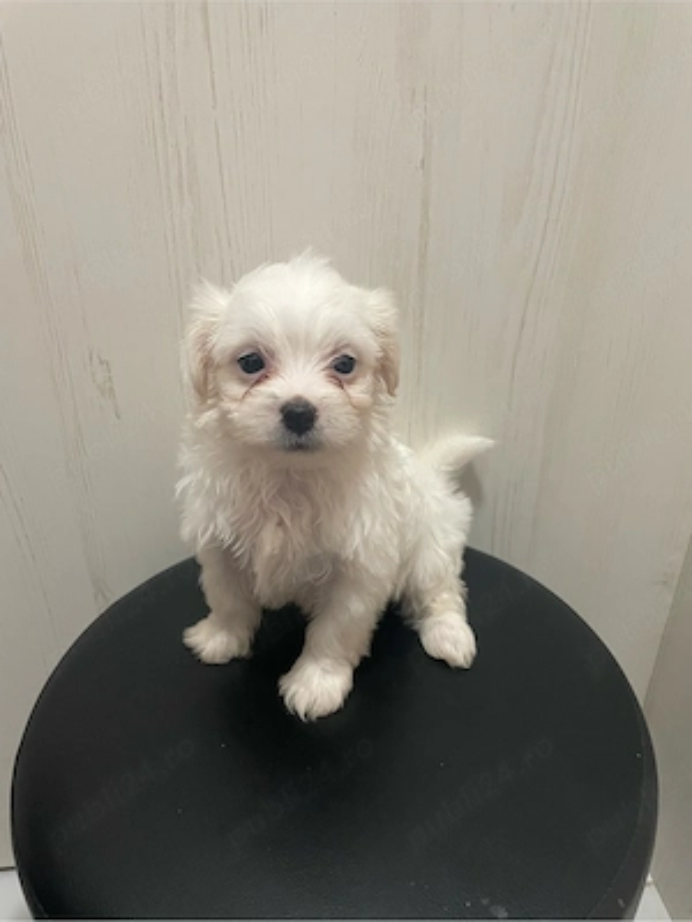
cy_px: 461
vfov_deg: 67.3
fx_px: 693
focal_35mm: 26
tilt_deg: -28.1
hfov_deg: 53.1
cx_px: 346
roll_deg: -0.1
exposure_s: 1/33
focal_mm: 4.2
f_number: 1.6
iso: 500
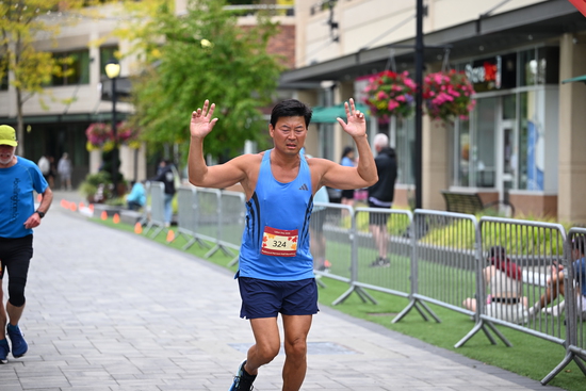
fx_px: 1644
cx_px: 293
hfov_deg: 20.2
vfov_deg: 13.6
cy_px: 196
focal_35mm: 101
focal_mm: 101
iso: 640
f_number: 2.8
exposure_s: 1/1600
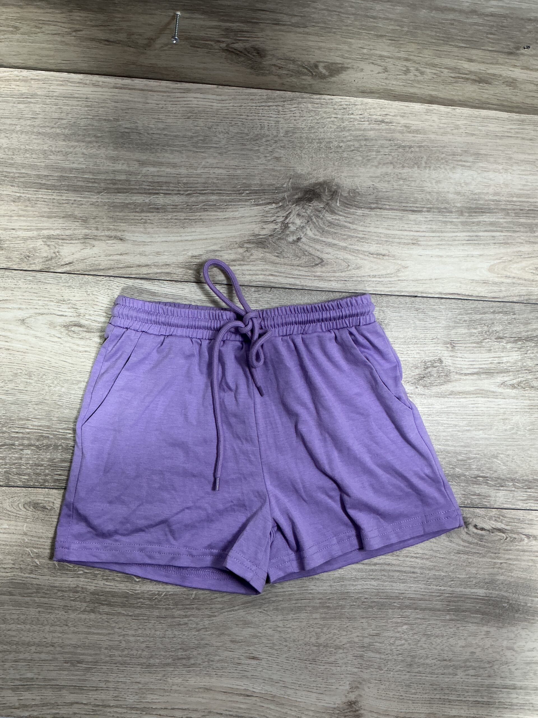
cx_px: 269
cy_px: 359
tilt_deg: -83.4
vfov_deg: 61.7
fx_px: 601
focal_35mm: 29
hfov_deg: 48.2
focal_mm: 3
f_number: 1.8
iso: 50
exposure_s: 1/50
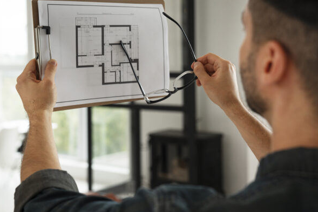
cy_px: 84
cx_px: 162
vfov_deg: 22.6
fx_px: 530
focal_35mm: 60
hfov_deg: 33.4
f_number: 3.5
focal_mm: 46
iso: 400
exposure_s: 1/160
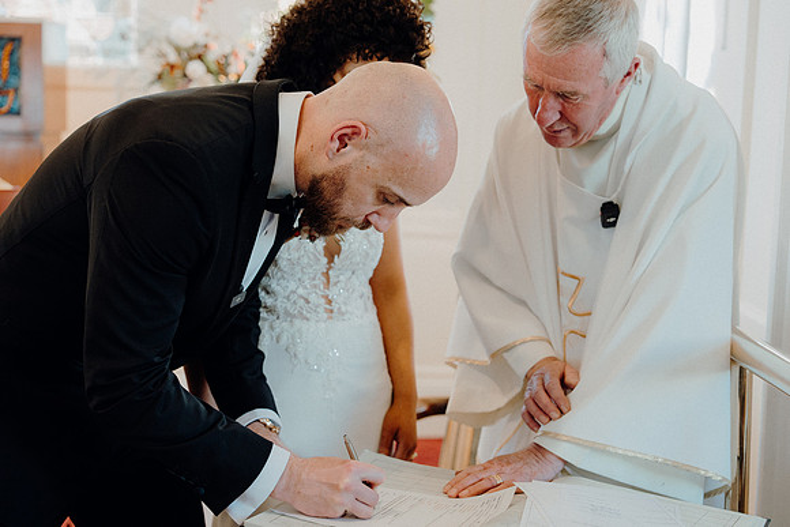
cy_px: 264
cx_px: 395
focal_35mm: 56
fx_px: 1229
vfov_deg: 24.2
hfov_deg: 35.6
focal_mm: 56
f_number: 3.5
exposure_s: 1/160
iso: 1250
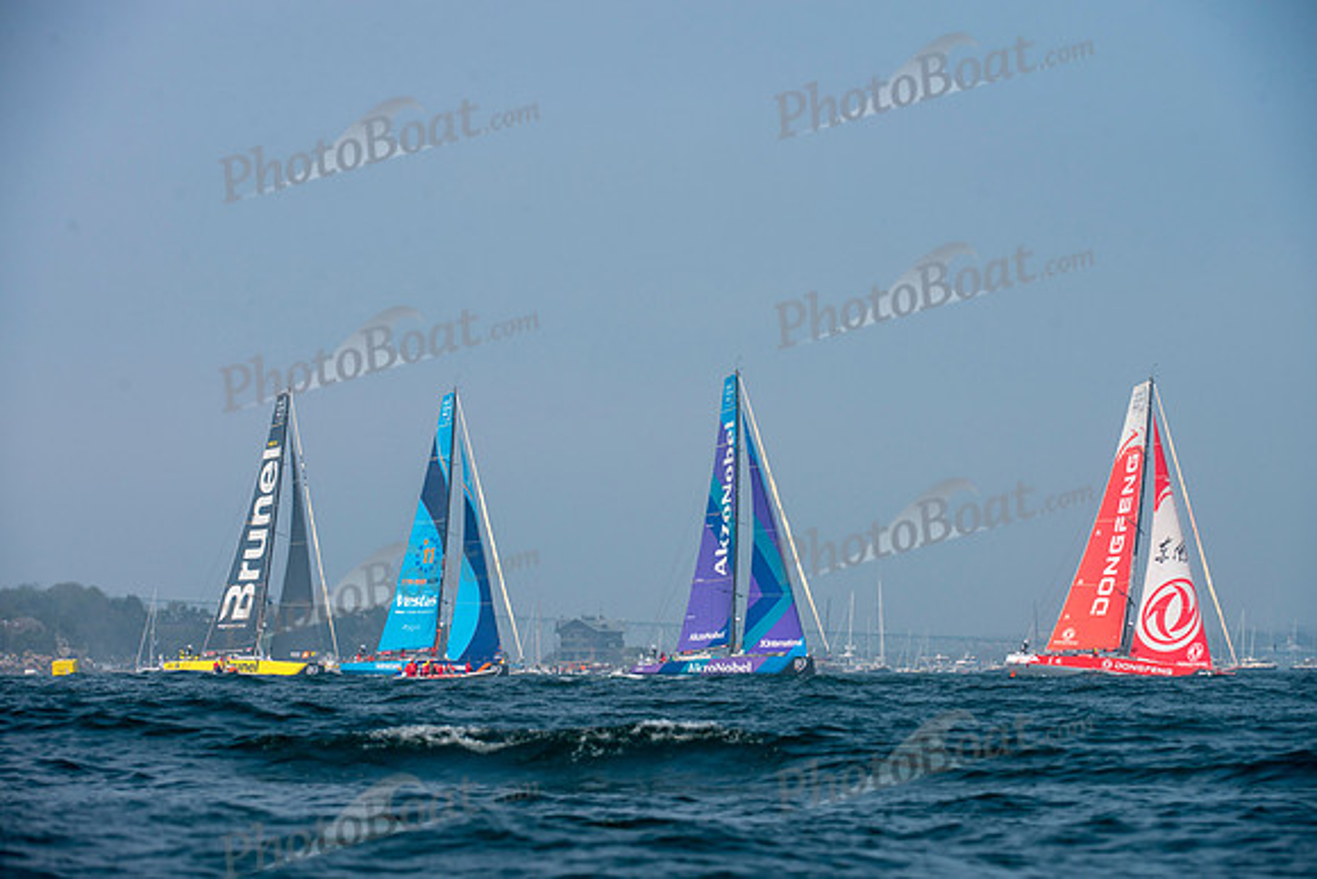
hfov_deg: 10.0
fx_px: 7505
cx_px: 650
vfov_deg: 6.7
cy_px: 440
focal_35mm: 205
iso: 280
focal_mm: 200
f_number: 8
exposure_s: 1/1250
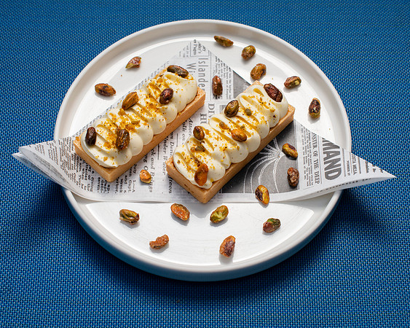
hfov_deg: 32.8
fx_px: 697
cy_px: 167
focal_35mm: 57
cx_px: 209
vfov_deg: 26.5
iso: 200
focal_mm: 50
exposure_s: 1/200
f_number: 6.3
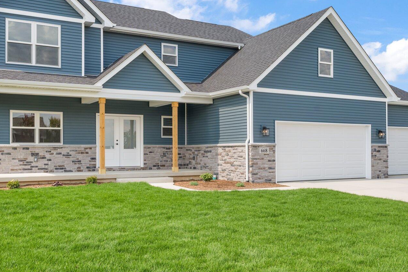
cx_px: 189
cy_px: 146
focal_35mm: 39
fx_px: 442
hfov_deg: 49.5
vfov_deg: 34.2
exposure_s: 1/80
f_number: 10
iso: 320
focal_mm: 24
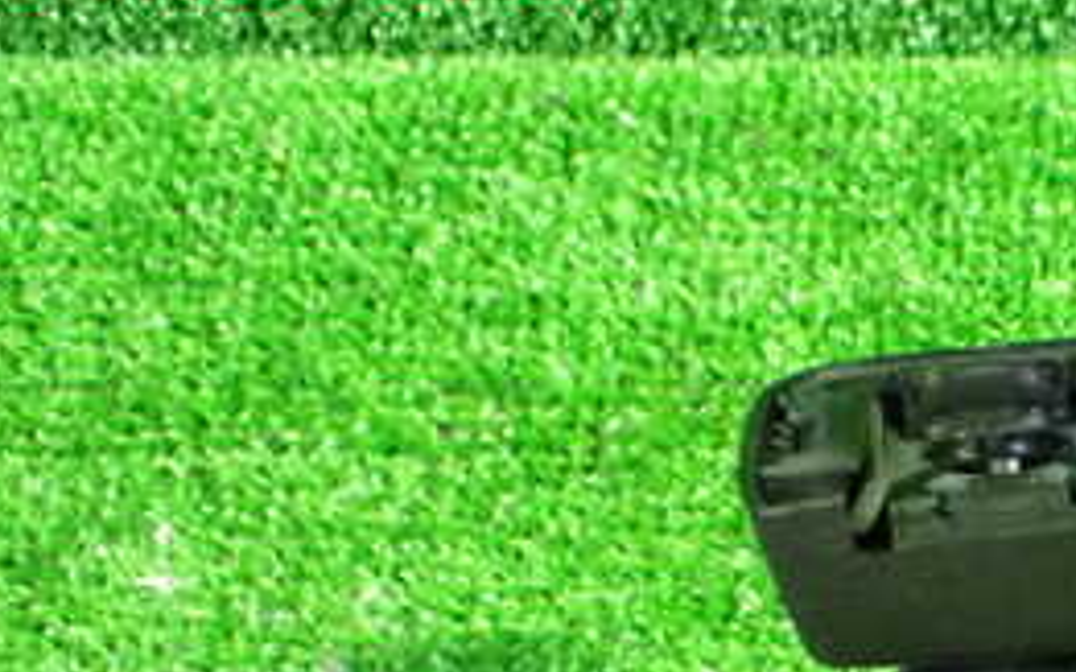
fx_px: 2140
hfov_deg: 26.7
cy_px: 845
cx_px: 1080
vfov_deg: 16.9
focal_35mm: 73
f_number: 2.3
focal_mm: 5.4
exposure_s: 1/30
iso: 1250
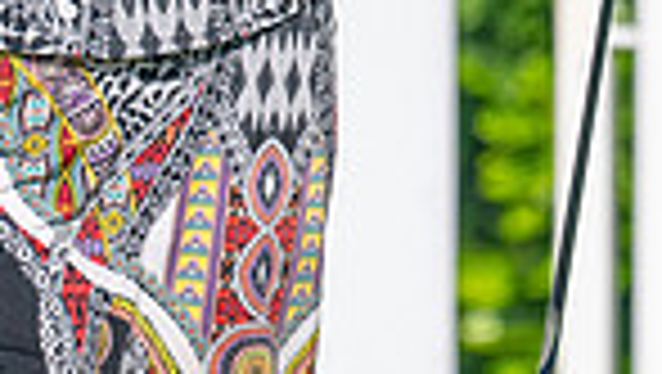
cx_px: 549
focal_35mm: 1858
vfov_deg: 0.7
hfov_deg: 1.2
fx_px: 32644
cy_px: -397
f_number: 5
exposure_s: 1/4000
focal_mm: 300
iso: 200
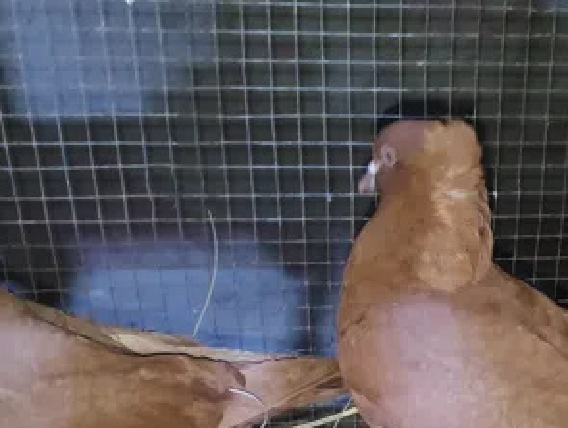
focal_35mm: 52
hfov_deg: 36.3
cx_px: 385
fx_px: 854
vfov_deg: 26.5
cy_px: 434
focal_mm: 5.89
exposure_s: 1/25
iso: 3519
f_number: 1.89
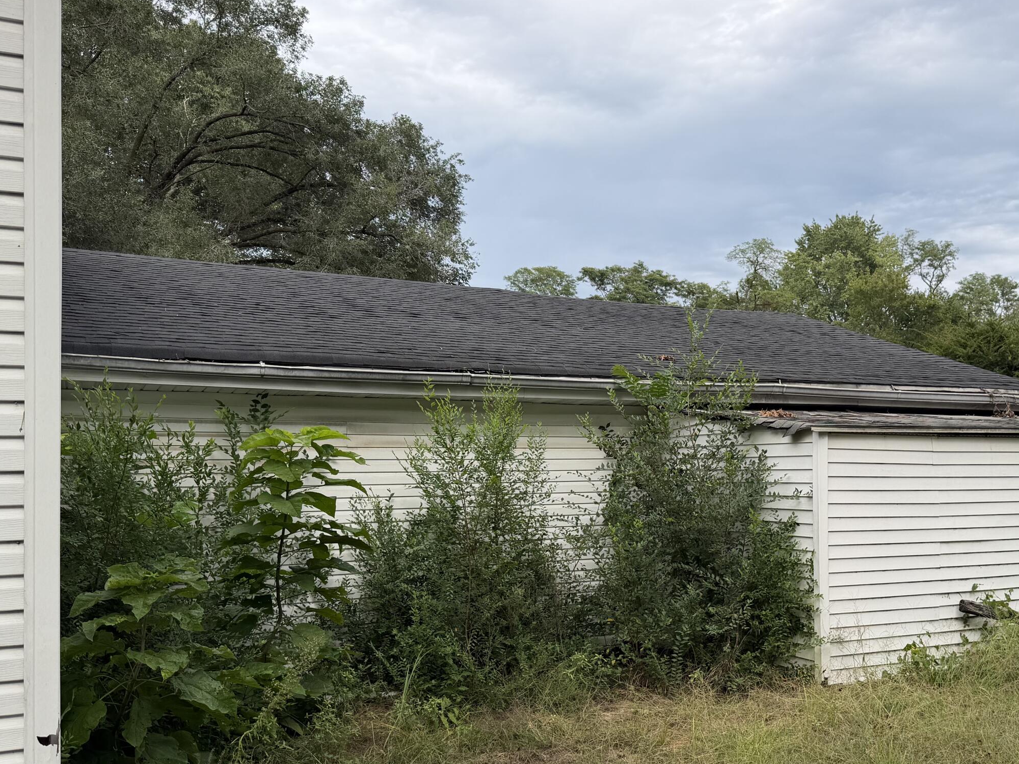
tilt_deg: -2.1
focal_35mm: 36
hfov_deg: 50.8
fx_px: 1060
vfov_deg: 39.5
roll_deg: +0.9
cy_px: 454
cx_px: 647
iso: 80
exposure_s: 1/2169
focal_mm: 6.76
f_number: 1.78
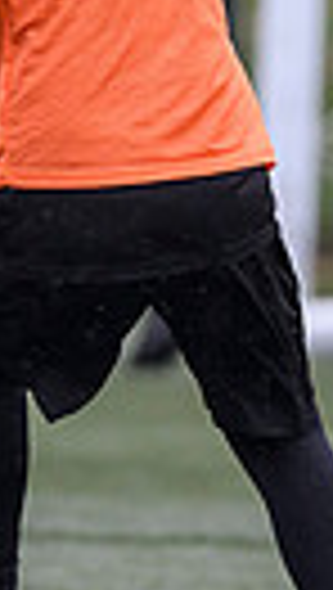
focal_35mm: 2501
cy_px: 20
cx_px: -549
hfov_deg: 0.5
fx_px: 39134
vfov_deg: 0.9
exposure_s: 1/1600
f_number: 3.5
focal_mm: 400
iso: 1000
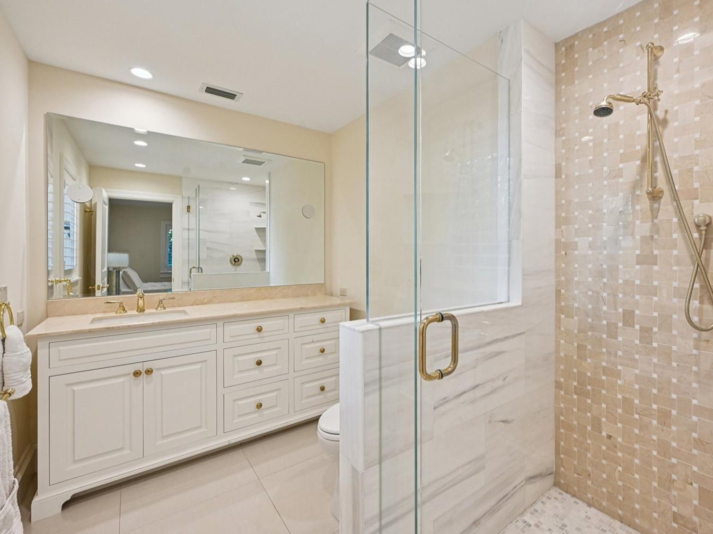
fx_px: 329
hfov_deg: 94.0
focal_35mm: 16
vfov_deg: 78.0
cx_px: 403
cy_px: 256
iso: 400
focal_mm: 14
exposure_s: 1/30
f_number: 8
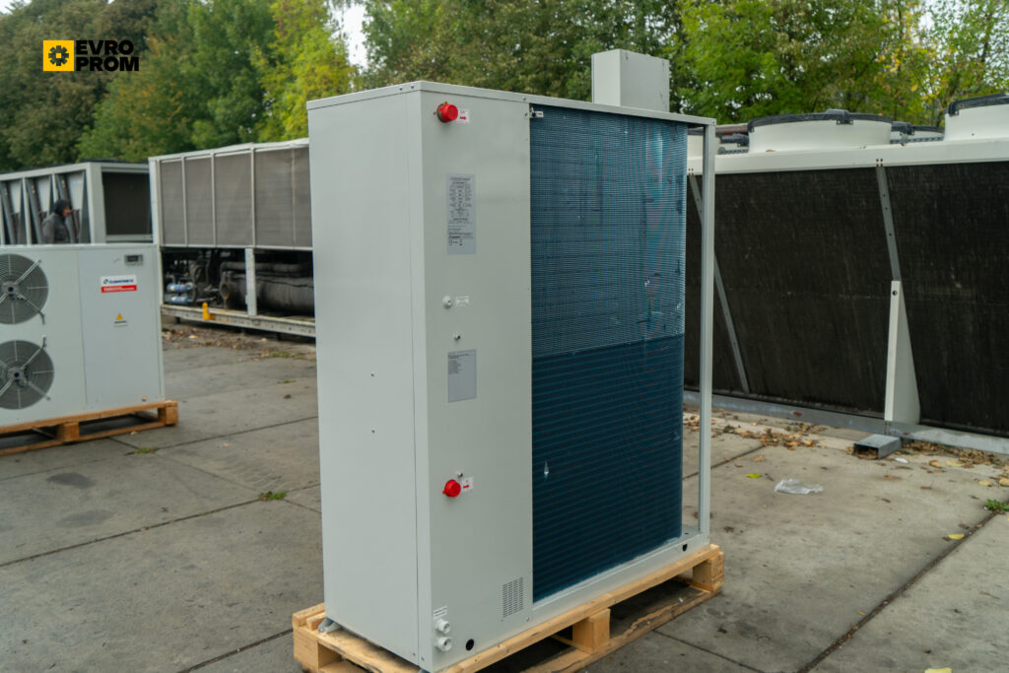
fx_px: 869
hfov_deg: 60.3
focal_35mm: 31
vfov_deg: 42.3
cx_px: 504
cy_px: 336
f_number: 4
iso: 400
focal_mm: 31
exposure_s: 1/80
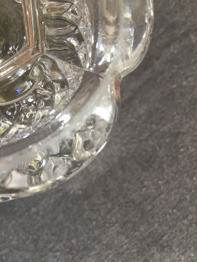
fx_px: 220
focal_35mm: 29
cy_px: 131
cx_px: 98
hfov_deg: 48.2
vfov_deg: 61.7
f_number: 2.2
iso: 64
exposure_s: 1/33
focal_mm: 4.15
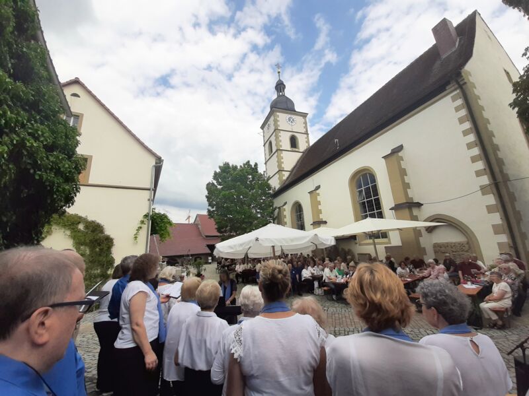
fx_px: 199
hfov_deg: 106.2
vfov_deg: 89.9
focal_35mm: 13
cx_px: 264
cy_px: 198
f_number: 2.2
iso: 40
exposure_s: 1/961
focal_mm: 1.42
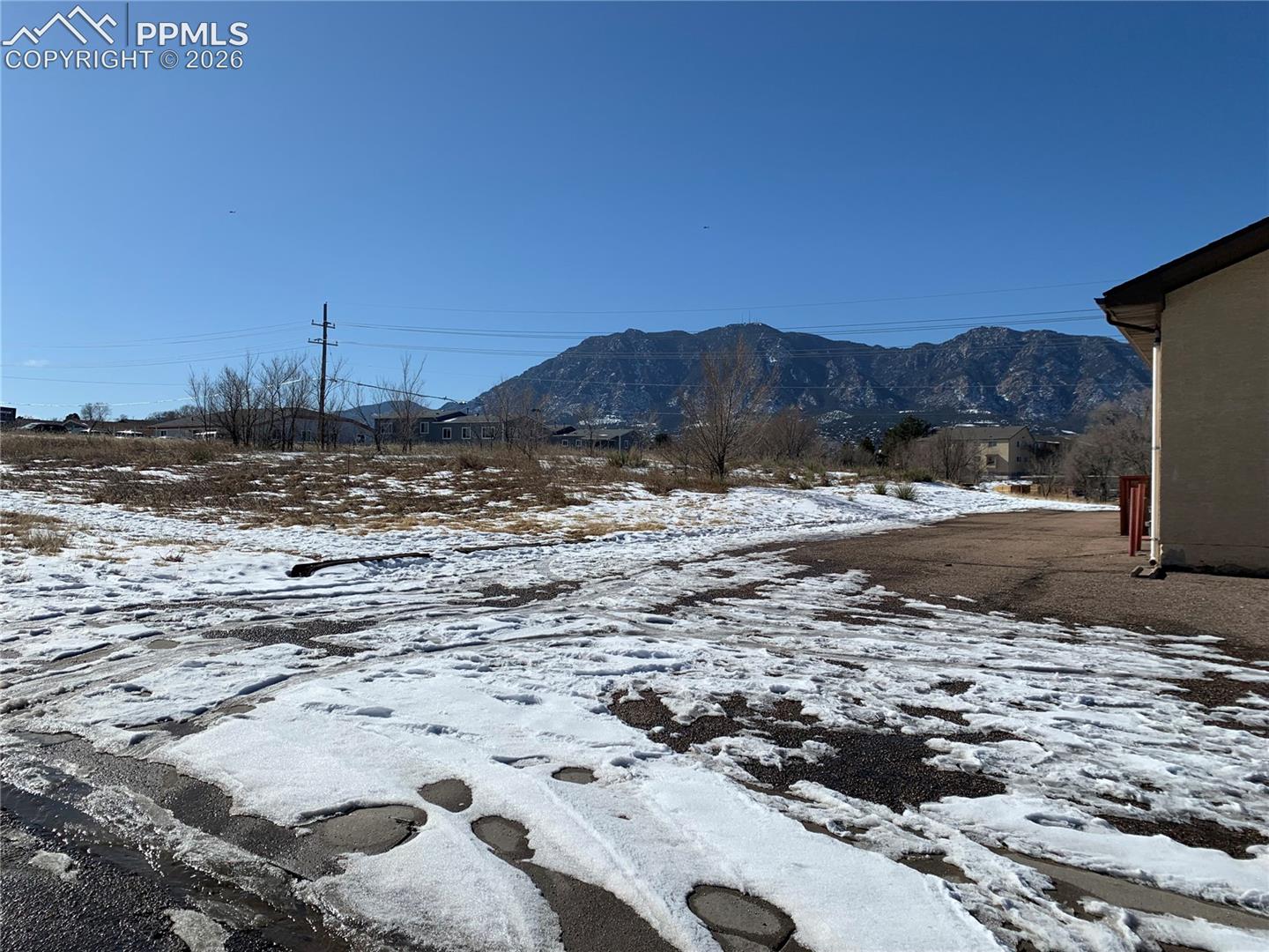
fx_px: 953
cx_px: 634
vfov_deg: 53.1
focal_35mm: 26
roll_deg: -1.8
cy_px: 476
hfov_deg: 67.3
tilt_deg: +0.6
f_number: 1.8
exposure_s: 1/5714
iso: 25
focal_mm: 4.25
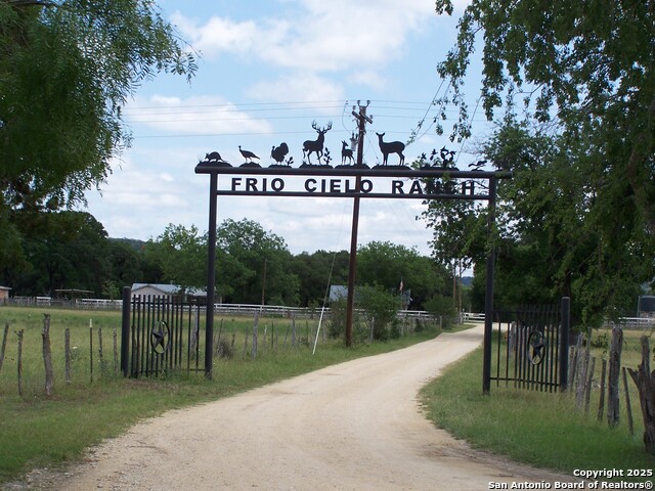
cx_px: 328
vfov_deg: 21.9
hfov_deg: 29.0
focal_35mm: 67
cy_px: 246
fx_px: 1268
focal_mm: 11.1
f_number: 4.5
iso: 80
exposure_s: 1/500
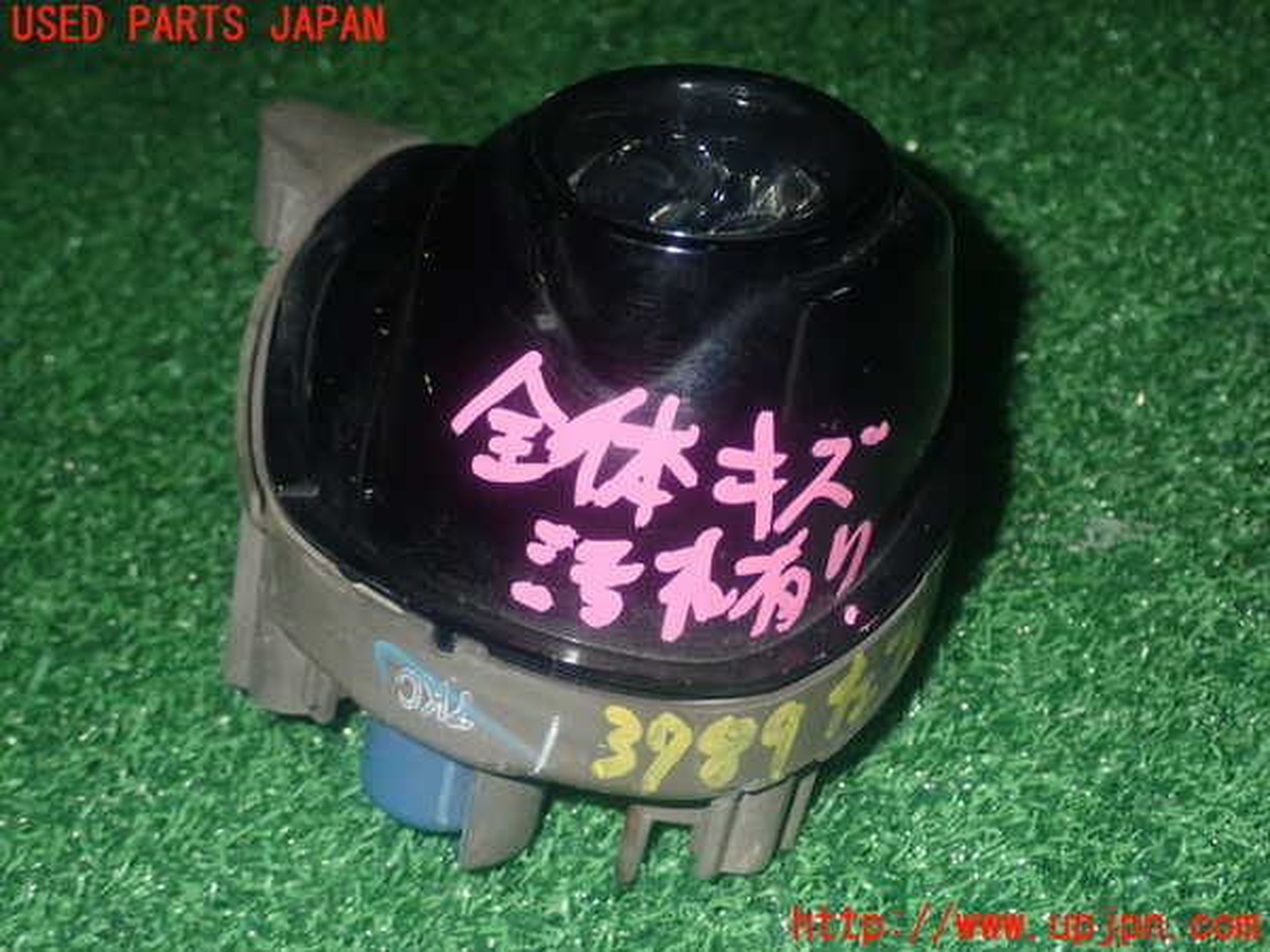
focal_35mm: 54
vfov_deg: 27.0
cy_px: 476
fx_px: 1981
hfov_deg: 35.5
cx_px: 635
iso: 800
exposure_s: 1/50
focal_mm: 9.65
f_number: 10
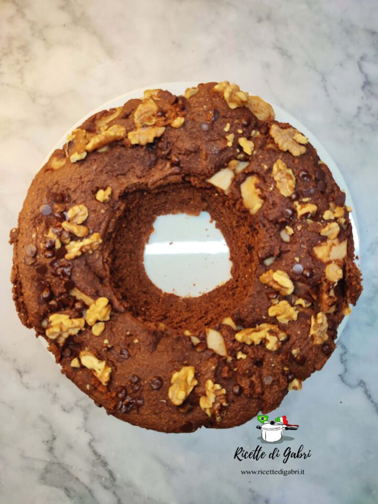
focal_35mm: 25
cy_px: 252
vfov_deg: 69.4
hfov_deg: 54.9
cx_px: 189
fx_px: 364
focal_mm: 6.04
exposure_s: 1/33
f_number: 1.9
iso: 102
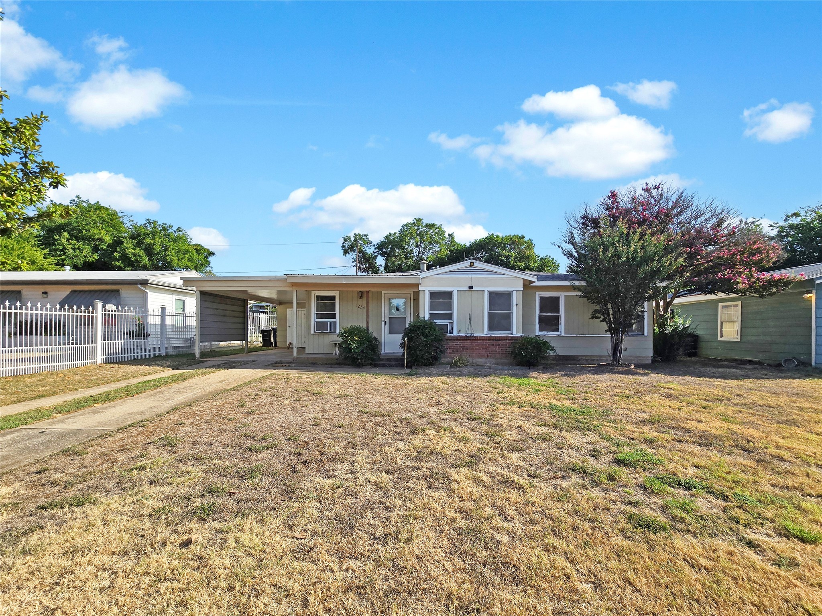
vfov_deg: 89.9
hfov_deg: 106.2
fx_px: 309
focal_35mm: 13
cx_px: 411
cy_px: 308
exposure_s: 1/1989
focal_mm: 2.2
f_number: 2.2
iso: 50
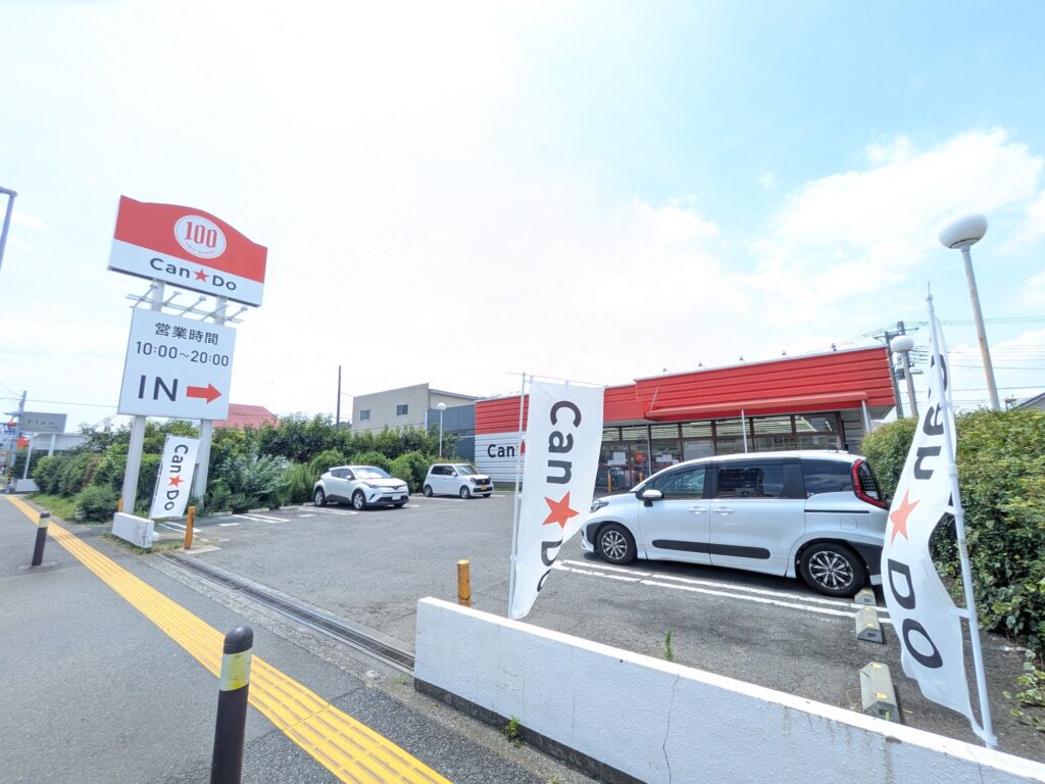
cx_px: 522
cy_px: 392
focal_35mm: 14
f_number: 2.2
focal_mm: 1.83
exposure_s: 1/782
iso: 50
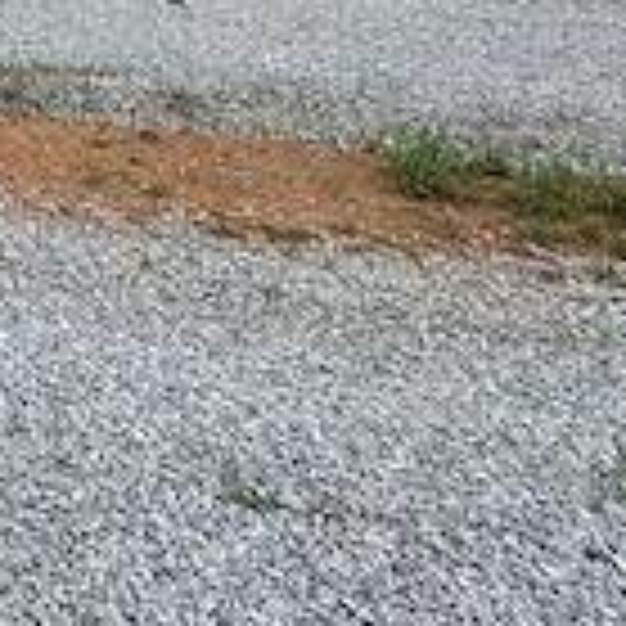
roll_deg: -1.5
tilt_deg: +6.2
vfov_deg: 22.8
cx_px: -315
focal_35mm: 57
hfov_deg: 23.8
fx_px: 1166
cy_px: -378
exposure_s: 1/3390
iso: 50
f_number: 2.2
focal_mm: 2.22
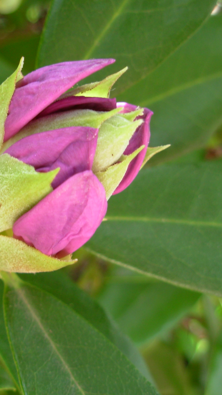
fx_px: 628
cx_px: 23
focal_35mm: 60
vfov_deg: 34.9
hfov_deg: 19.7
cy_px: 193
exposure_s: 1/83
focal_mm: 6.3
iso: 50
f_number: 2.9
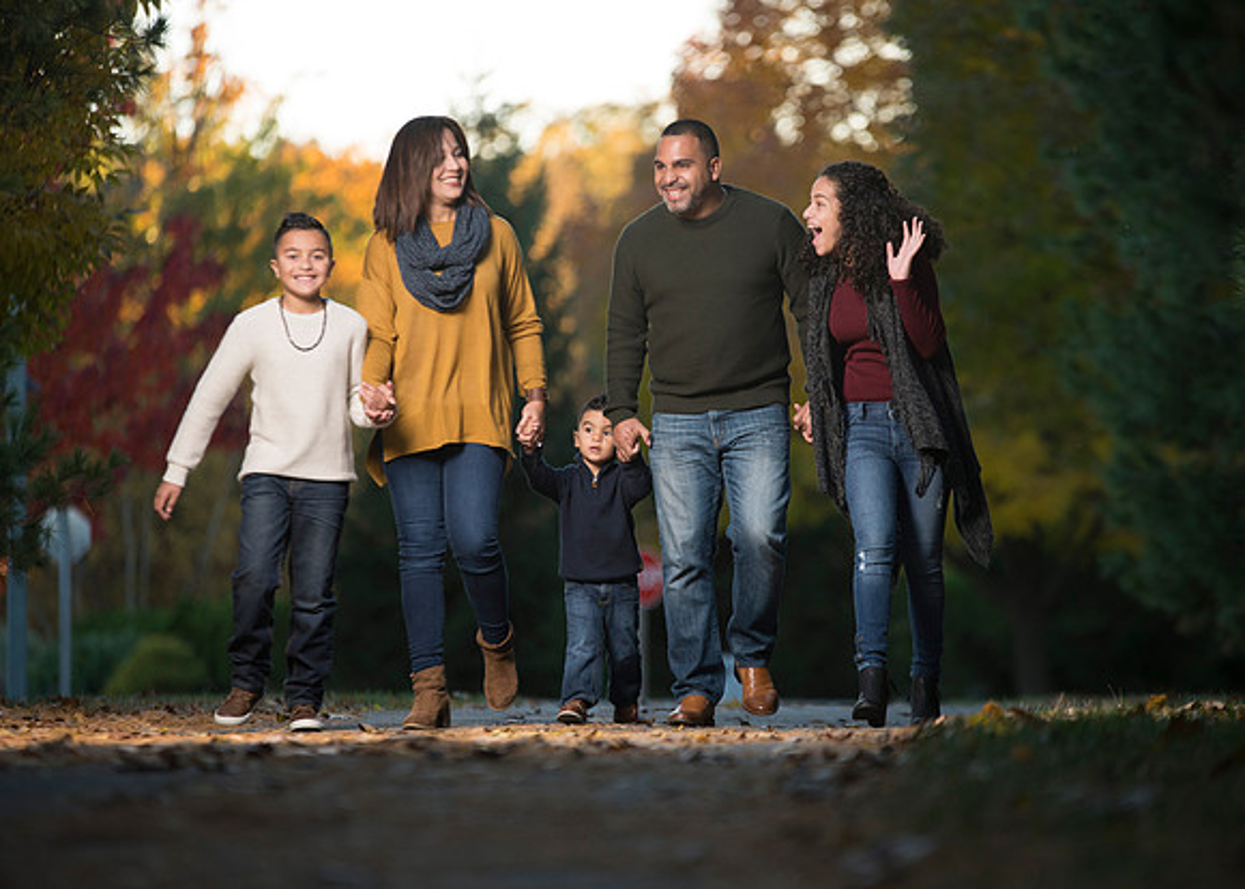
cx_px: 672
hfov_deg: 9.5
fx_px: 7523
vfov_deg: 6.8
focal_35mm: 213
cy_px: 444
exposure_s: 1/640
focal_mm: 200
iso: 500
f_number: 3.2
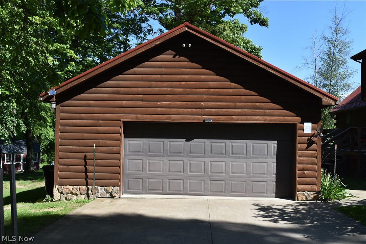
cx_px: 183
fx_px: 366
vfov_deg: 36.9
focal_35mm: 36
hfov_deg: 53.1
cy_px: 122
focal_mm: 24
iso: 200
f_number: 9
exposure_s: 1/320
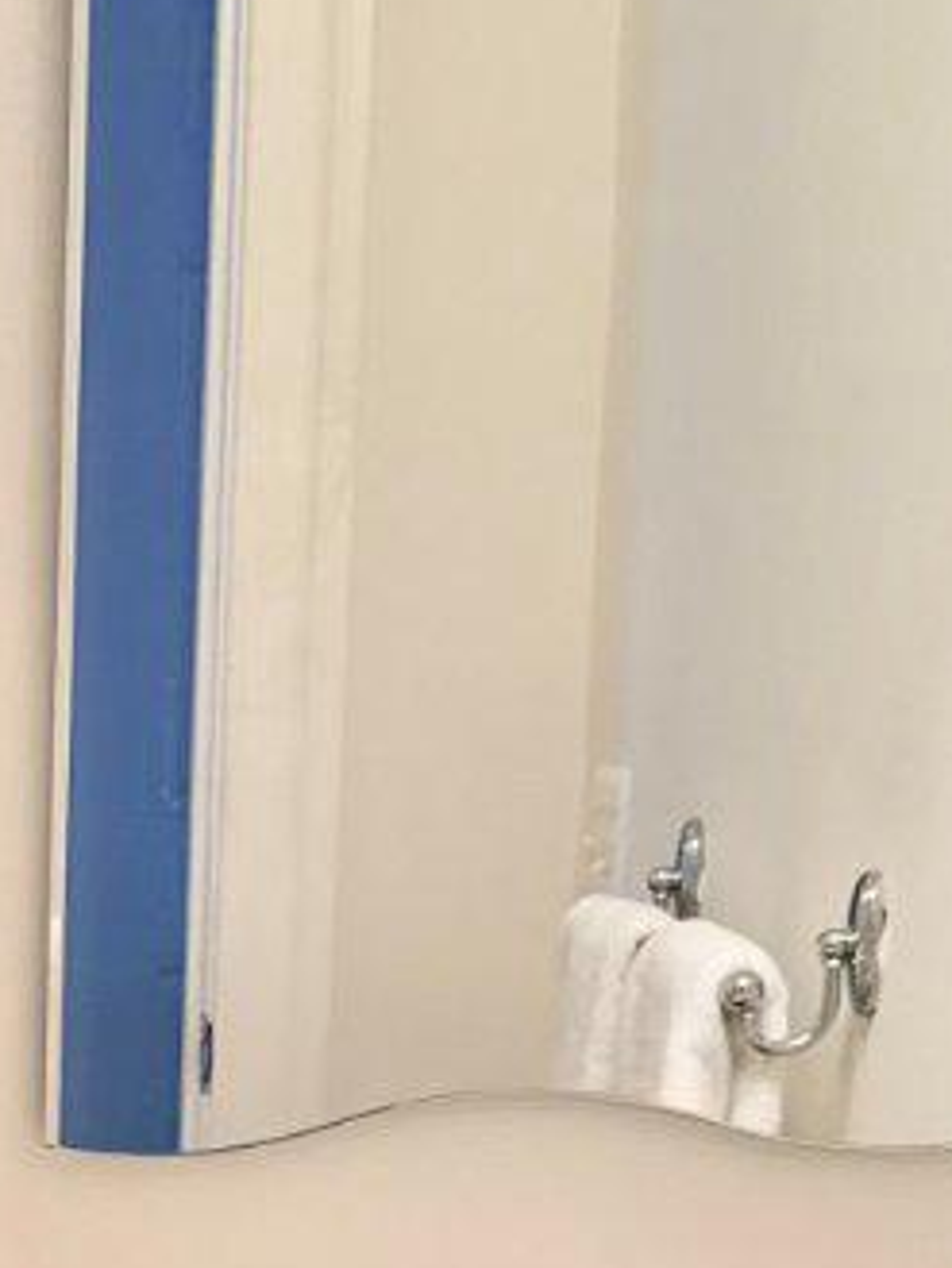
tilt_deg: -15.3
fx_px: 4104
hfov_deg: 12.7
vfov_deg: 16.6
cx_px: -351
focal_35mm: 112
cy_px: 1665
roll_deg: +0.2
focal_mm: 6.76
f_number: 1.78
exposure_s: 1/60
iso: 160
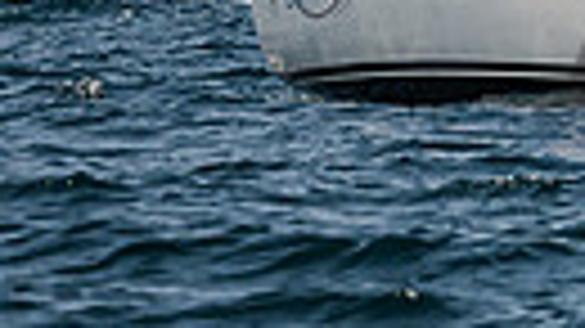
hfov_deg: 2.0
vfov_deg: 1.1
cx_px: 712
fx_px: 17149
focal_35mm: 1106
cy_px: -300
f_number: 5
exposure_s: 1/5000
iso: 400
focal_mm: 185
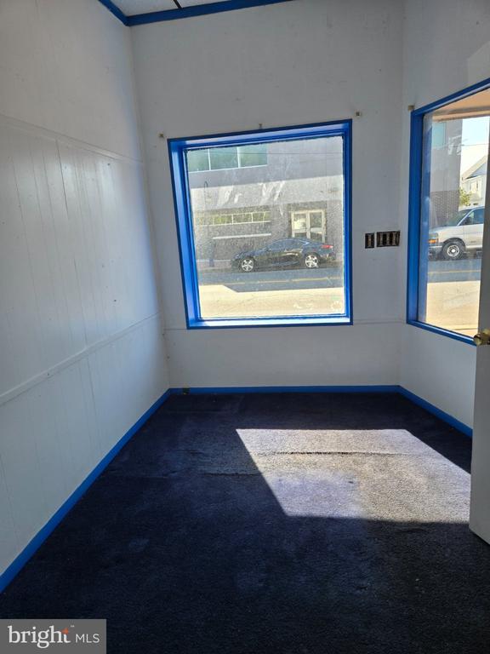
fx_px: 434
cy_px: 327
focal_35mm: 23
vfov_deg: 73.9
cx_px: 245
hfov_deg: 58.9
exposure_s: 1/1129
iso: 80
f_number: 1.8
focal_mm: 5.4
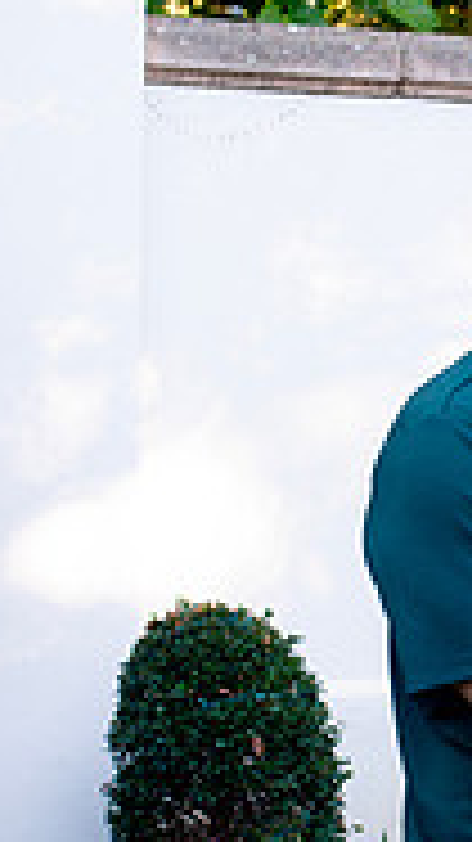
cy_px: 430
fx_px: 2540
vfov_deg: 18.8
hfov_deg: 10.3
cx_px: 715
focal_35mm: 114
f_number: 4.5
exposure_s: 1/40
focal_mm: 35
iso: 125
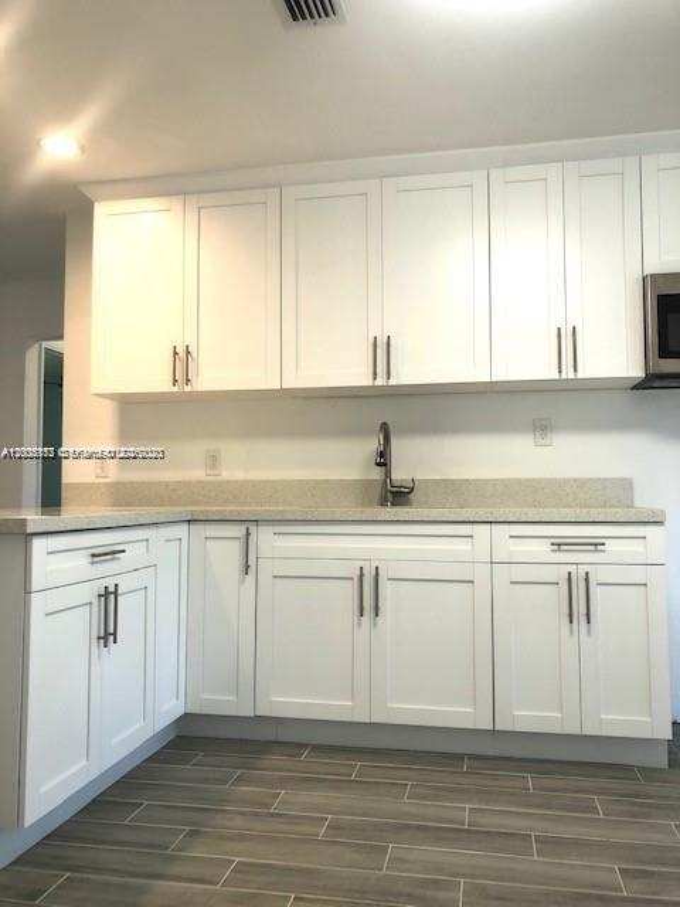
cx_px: 340
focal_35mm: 28
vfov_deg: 63.4
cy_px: 454
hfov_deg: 49.7
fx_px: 733
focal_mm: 3.99
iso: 25
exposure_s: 1/40
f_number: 1.8
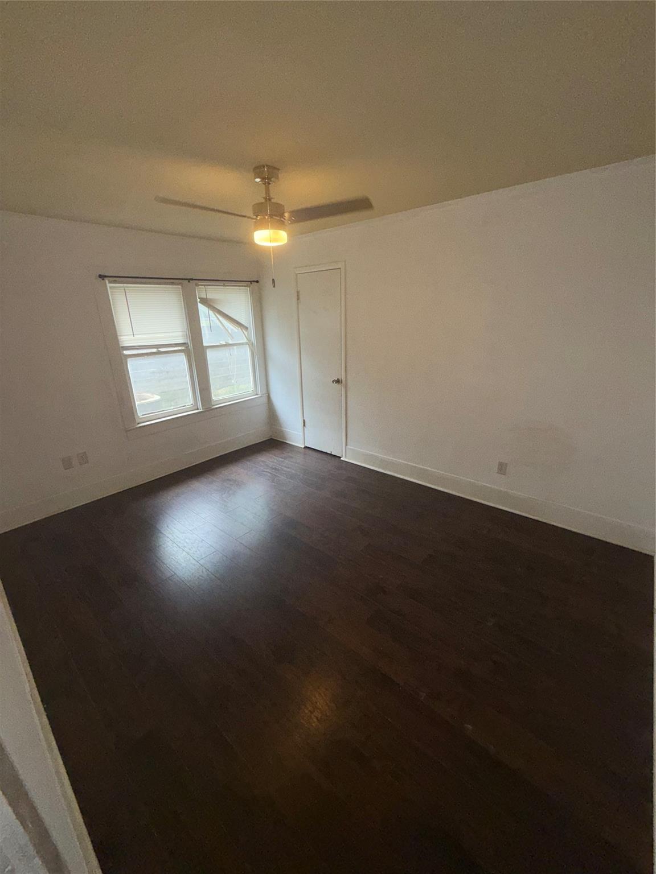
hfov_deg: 85.7
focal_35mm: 14
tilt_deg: -18.6
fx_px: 354
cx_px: 328
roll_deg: +0.6
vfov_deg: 102.1
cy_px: 437
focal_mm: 2.22
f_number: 2.2
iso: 80
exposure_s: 1/122
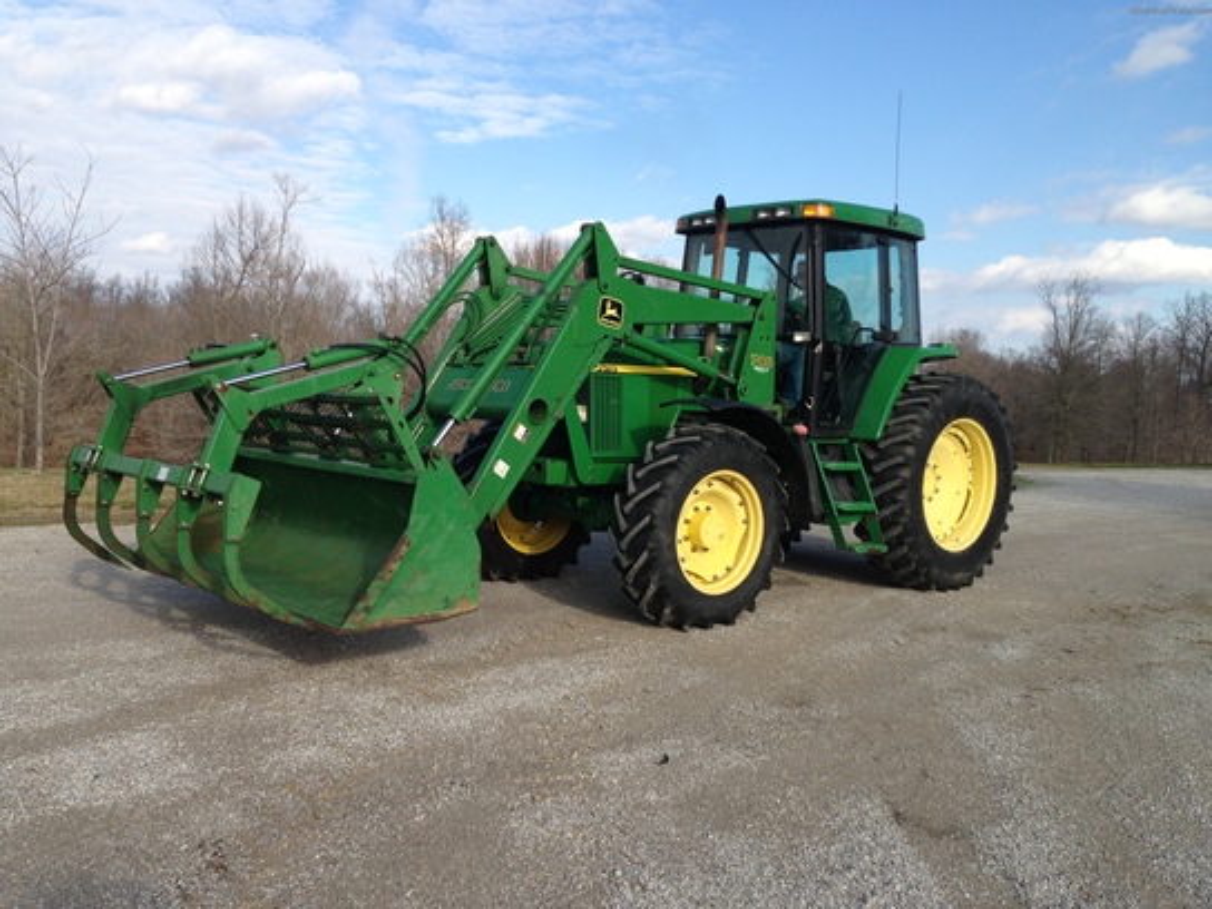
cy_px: 454
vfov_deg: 42.9
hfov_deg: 55.4
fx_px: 1155
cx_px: 606
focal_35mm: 33
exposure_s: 1/1063
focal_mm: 4.13
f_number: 2.4
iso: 50
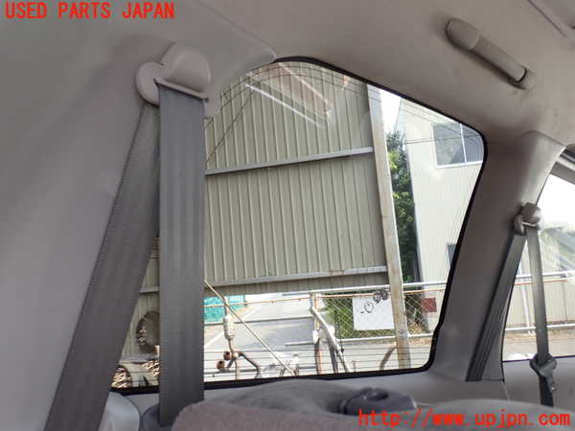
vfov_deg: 46.8
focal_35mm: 30
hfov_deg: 60.0
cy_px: 216
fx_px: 498
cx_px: 288
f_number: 3.2
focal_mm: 5.4
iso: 100
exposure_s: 1/60
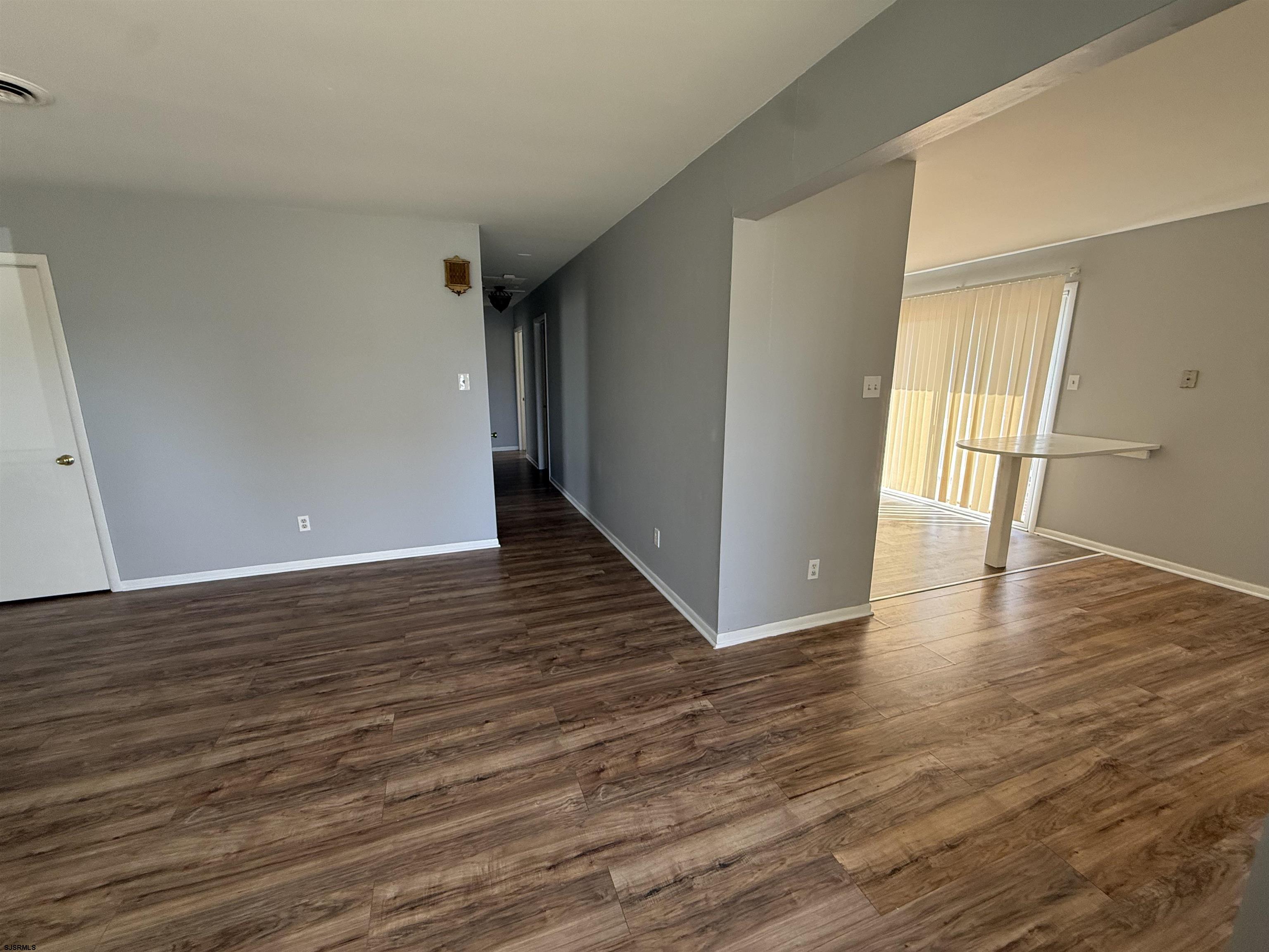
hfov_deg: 102.1
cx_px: 634
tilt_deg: -13.0
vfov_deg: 85.7
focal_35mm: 14
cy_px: 476
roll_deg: +0.0
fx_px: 513
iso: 160
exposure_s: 1/99
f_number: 2.2
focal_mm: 2.22
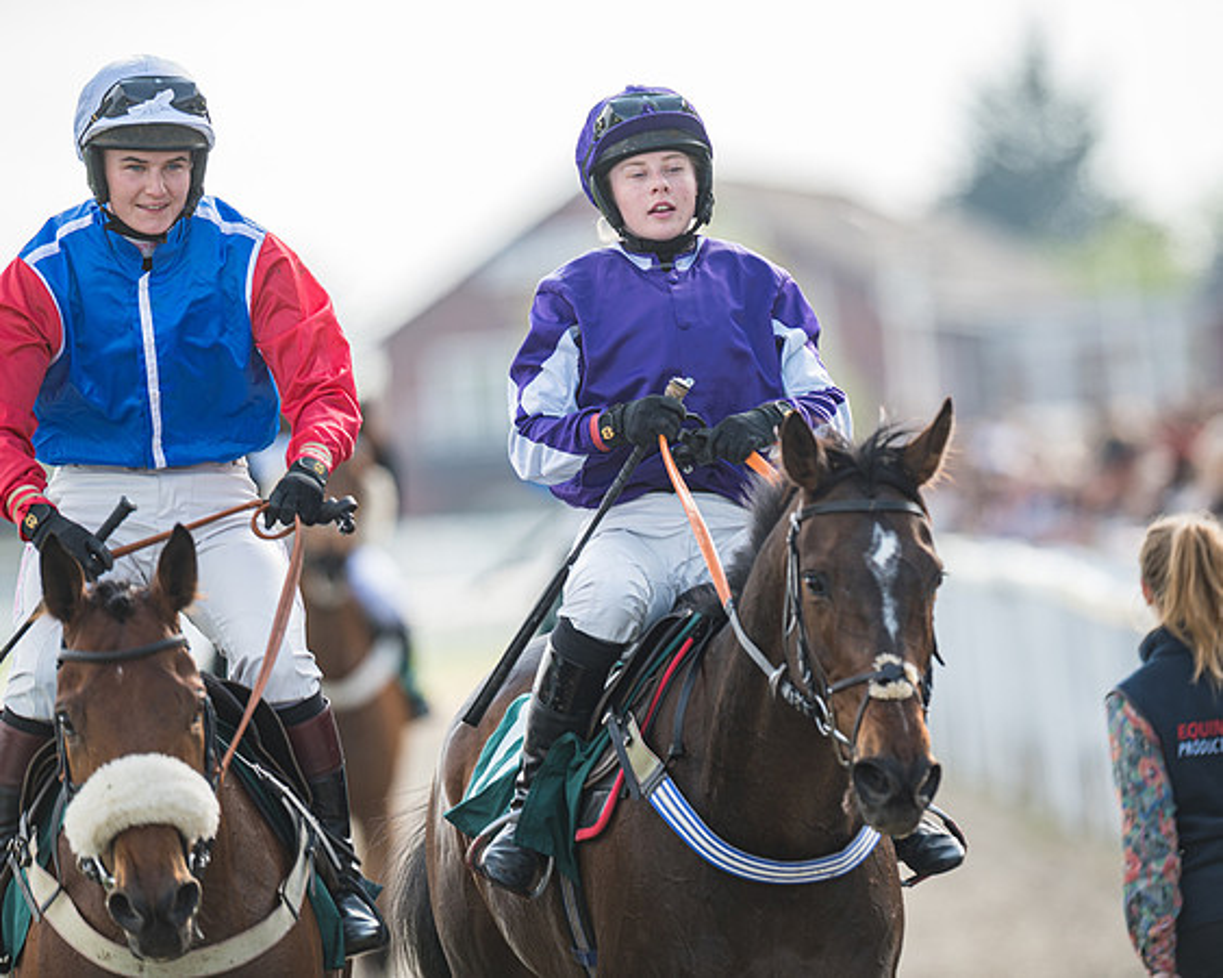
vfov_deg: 3.4
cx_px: 612
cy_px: 489
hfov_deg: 4.3
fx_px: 16319
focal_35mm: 451
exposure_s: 1/500
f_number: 5
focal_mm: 400
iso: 160
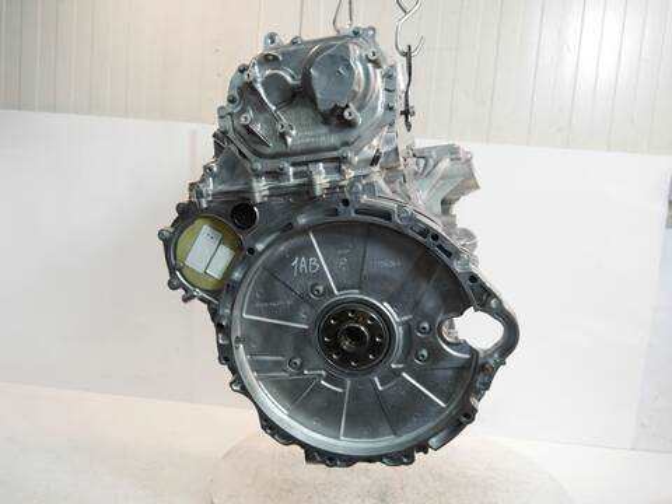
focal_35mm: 32
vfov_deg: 44.2
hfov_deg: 56.8
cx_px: 336
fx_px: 621
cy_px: 252
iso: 400
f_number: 3.8
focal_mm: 16
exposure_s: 1/60
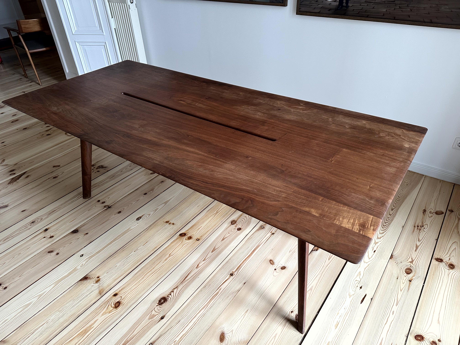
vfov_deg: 56.8
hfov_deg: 71.6
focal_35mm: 24
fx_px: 319
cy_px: 172
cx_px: 230
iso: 250
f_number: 1.78
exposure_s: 1/120
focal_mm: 6.86
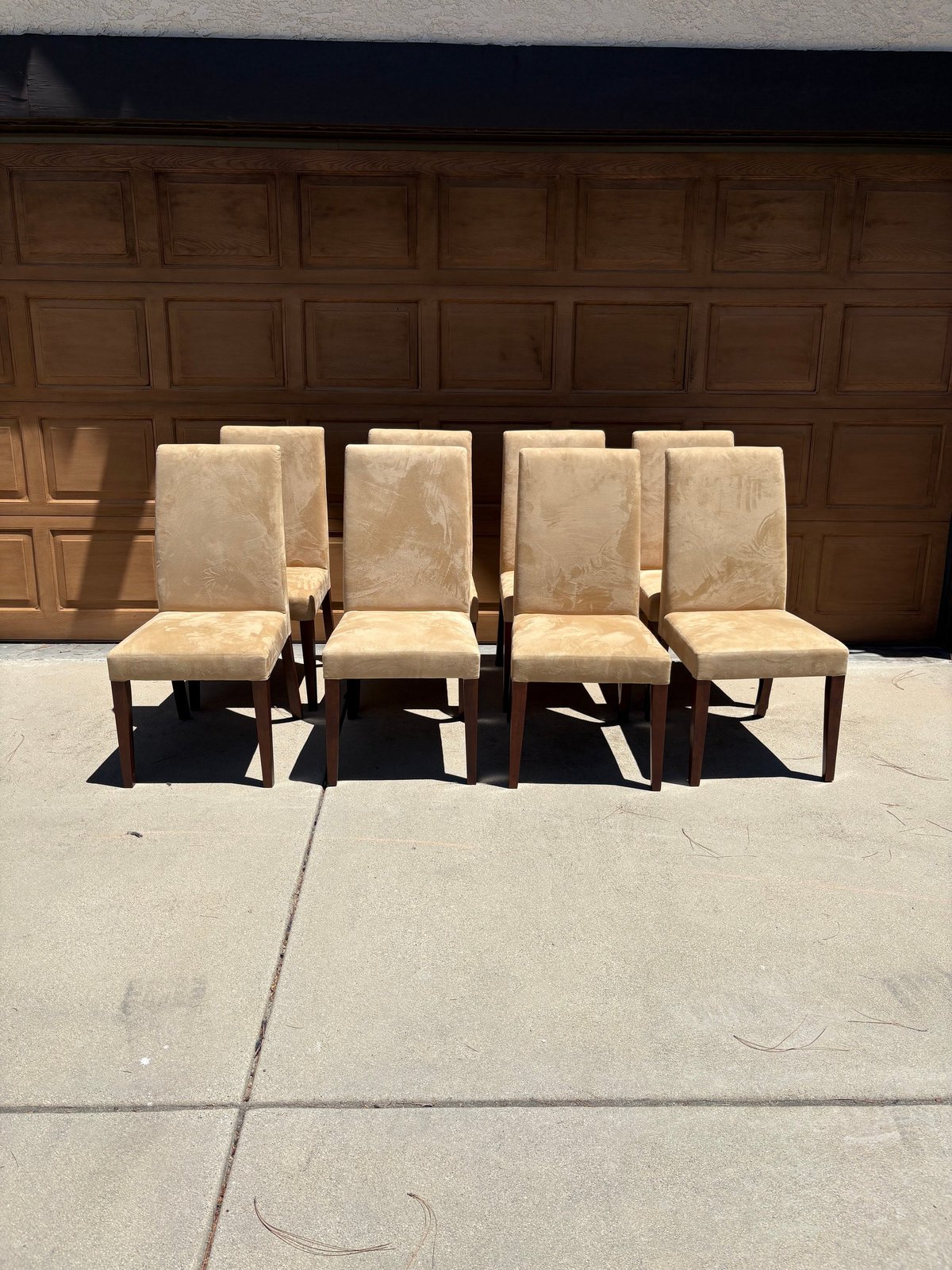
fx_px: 953
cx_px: 476
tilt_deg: -12.1
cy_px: 635
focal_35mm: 26
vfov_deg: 67.3
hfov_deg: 53.1
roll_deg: -0.8
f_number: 1.6
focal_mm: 5.96
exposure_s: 1/5814
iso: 50
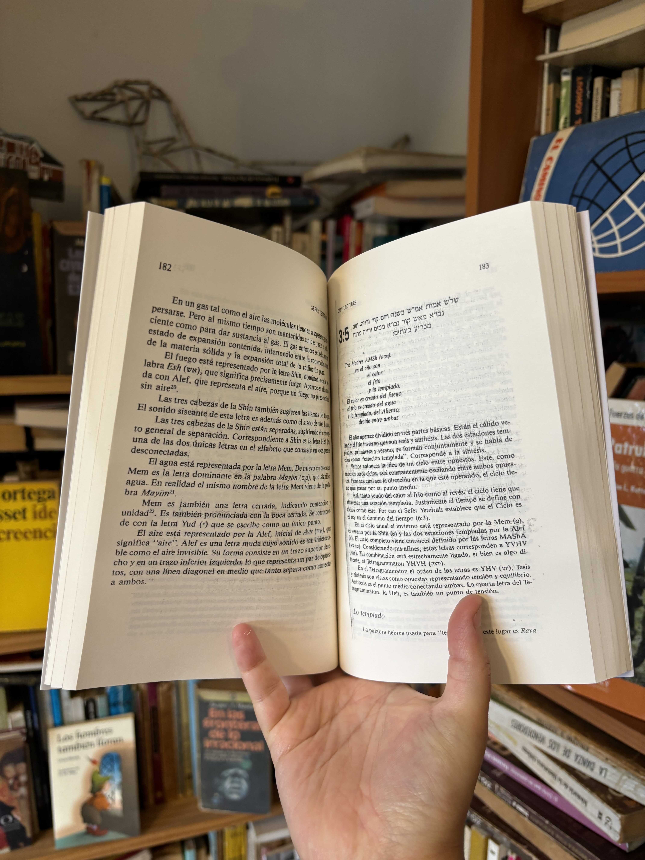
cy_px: 430
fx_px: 646
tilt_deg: -10.2
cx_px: 322
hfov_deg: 53.1
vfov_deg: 67.3
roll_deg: -0.8
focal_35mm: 26
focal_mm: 5.96
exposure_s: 1/50
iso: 100
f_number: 1.6
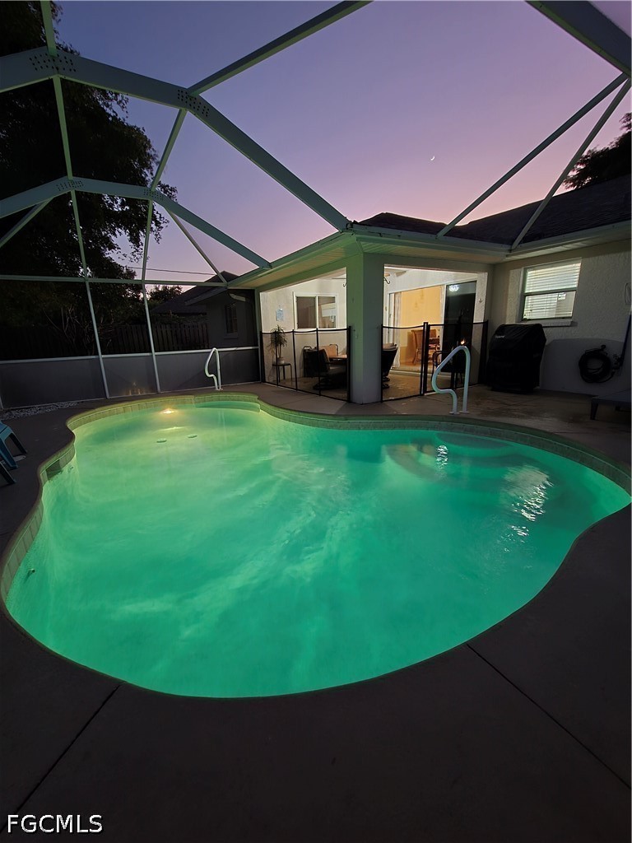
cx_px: 316
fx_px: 316
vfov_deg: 106.2
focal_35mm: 13
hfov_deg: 89.9
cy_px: 422
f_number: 2.2
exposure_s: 1/9.99
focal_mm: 2.2
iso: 400
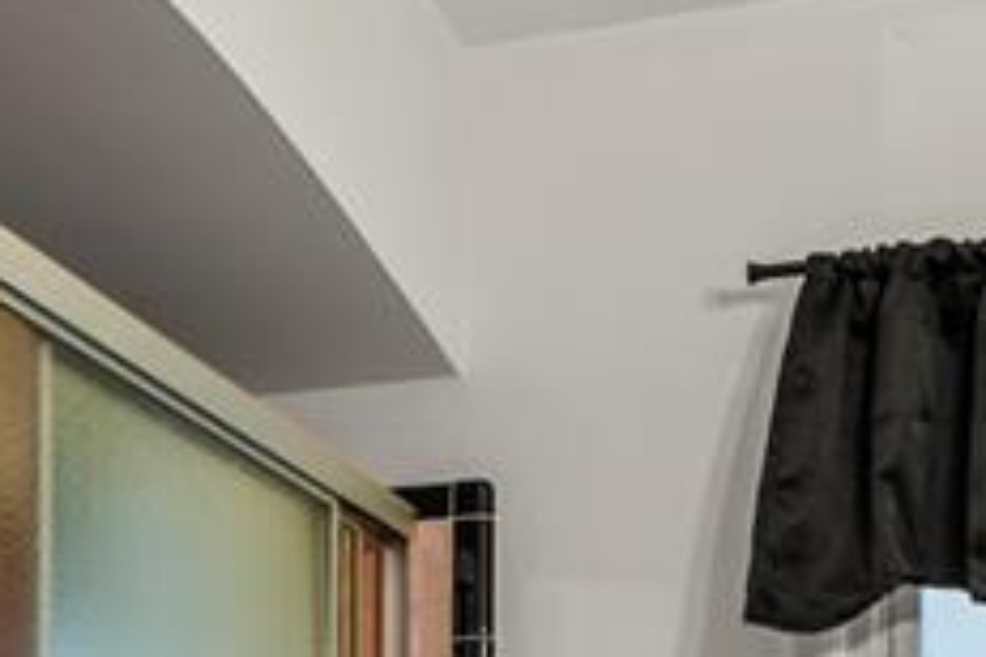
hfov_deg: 28.5
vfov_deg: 16.7
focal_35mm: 71
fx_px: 1944
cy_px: 1092
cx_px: 508
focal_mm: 16
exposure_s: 1/5
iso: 400
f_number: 8
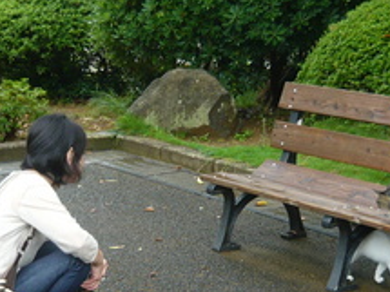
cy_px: 150
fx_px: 968
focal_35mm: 86
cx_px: 156
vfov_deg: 17.2
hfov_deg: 22.7
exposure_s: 1/60
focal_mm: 5.5
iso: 100
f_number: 2.8
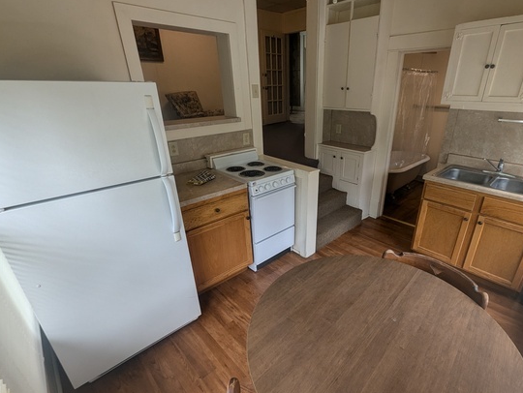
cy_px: 204
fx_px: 242
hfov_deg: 93.9
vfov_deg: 78.2
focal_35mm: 16
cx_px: 297
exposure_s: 1/48.5
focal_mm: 1.95
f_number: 2.2
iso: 48
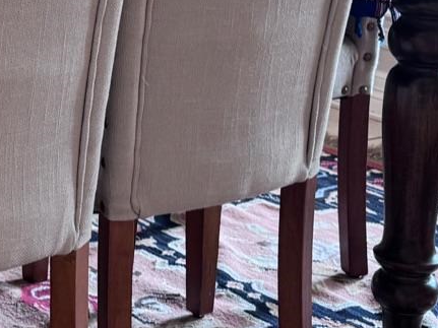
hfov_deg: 16.4
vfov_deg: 12.6
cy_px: -86
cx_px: -126
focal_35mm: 114
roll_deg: -1.9
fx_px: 1442
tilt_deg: -7.8
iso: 125
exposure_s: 1/60
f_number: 1.78
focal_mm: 6.76
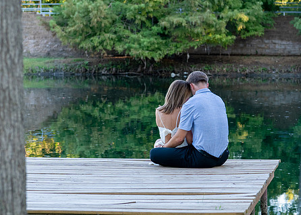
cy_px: 155
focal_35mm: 132
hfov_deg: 15.2
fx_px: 1128
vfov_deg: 10.9
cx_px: 172
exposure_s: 1/320
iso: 250
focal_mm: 50
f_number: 2.8
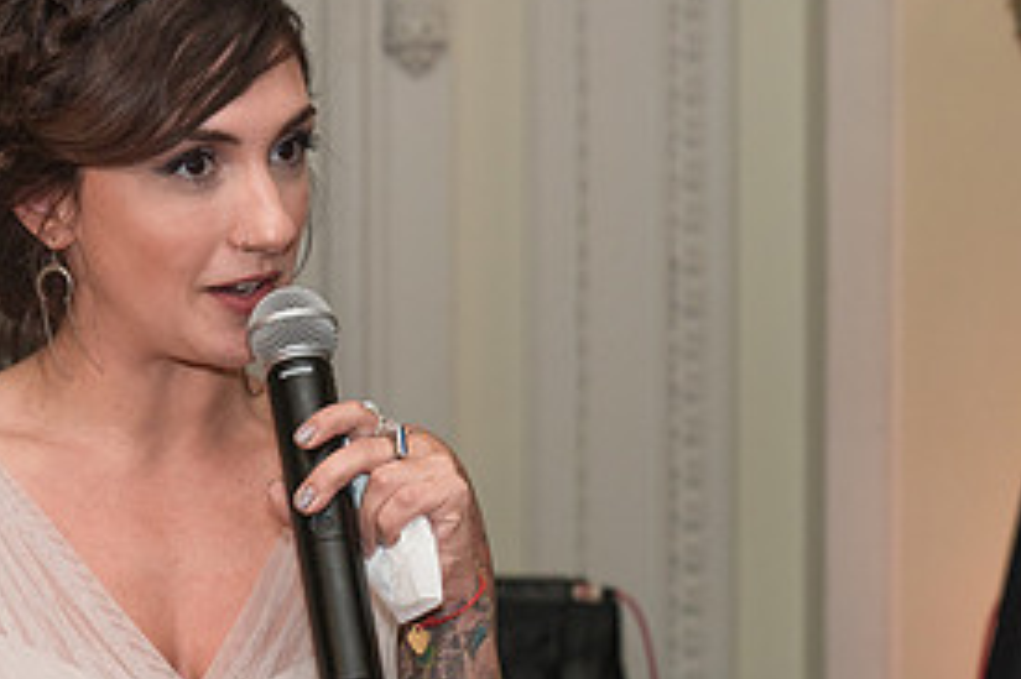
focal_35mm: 164
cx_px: 125
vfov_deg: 8.3
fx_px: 4648
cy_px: 590
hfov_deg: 12.5
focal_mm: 70
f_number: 5.6
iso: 1000
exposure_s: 1/160
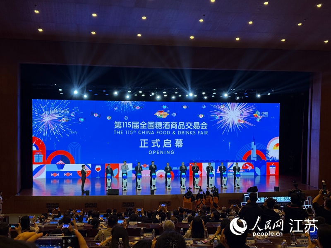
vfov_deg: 30.3
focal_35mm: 48
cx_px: 166
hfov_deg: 39.7
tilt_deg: -2.3
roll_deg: -0.9
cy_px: 124
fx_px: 459
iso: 100
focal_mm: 6.76
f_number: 1.78
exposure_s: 1/111
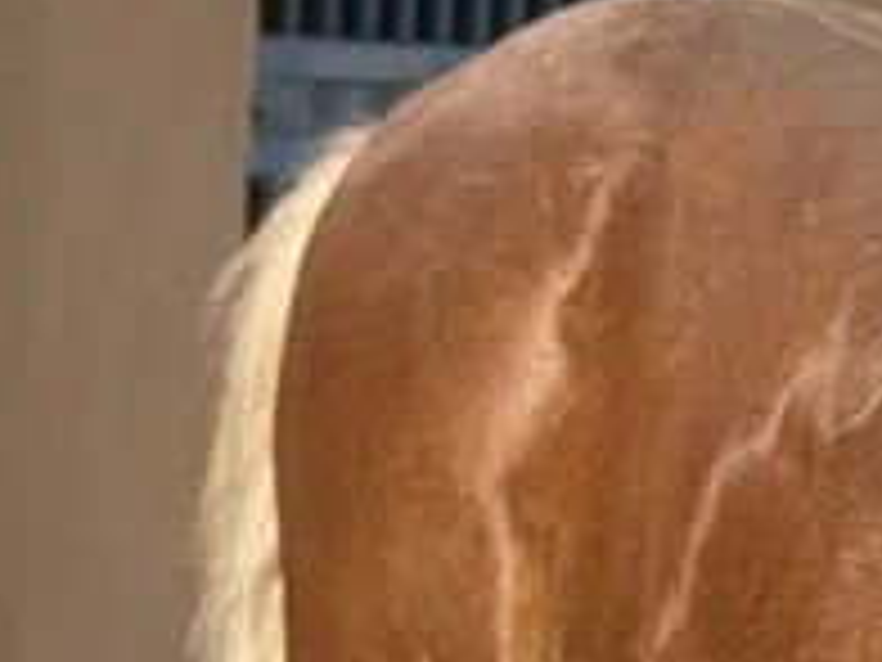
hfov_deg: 9.2
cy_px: 522
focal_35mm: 209
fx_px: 5325
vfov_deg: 7.1
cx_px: 1359
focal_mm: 7.5
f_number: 2.2
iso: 20
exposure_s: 1/874
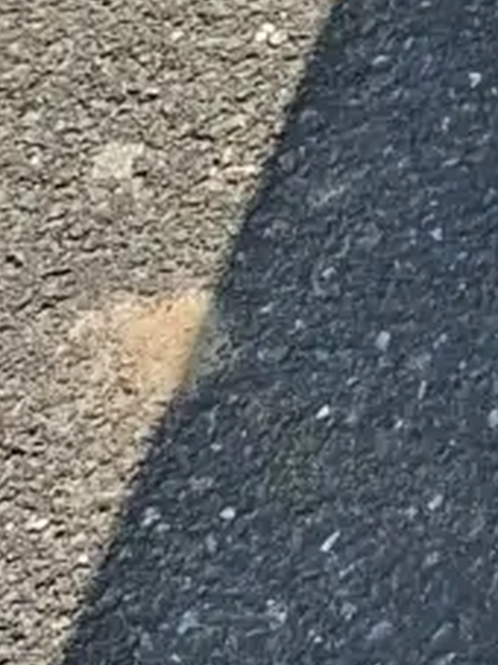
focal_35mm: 173
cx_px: 1746
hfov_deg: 7.1
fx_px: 3322
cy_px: -1267
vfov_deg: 9.3
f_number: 1.8
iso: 50
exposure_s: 1/2457
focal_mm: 5.54
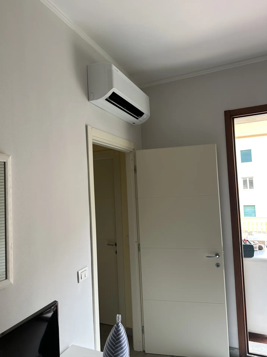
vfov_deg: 69.4
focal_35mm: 25
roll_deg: +2.3
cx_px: 128
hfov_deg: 54.9
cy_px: 177
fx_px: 257
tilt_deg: +4.8
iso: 64
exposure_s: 1/100
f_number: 1.78
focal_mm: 6.86
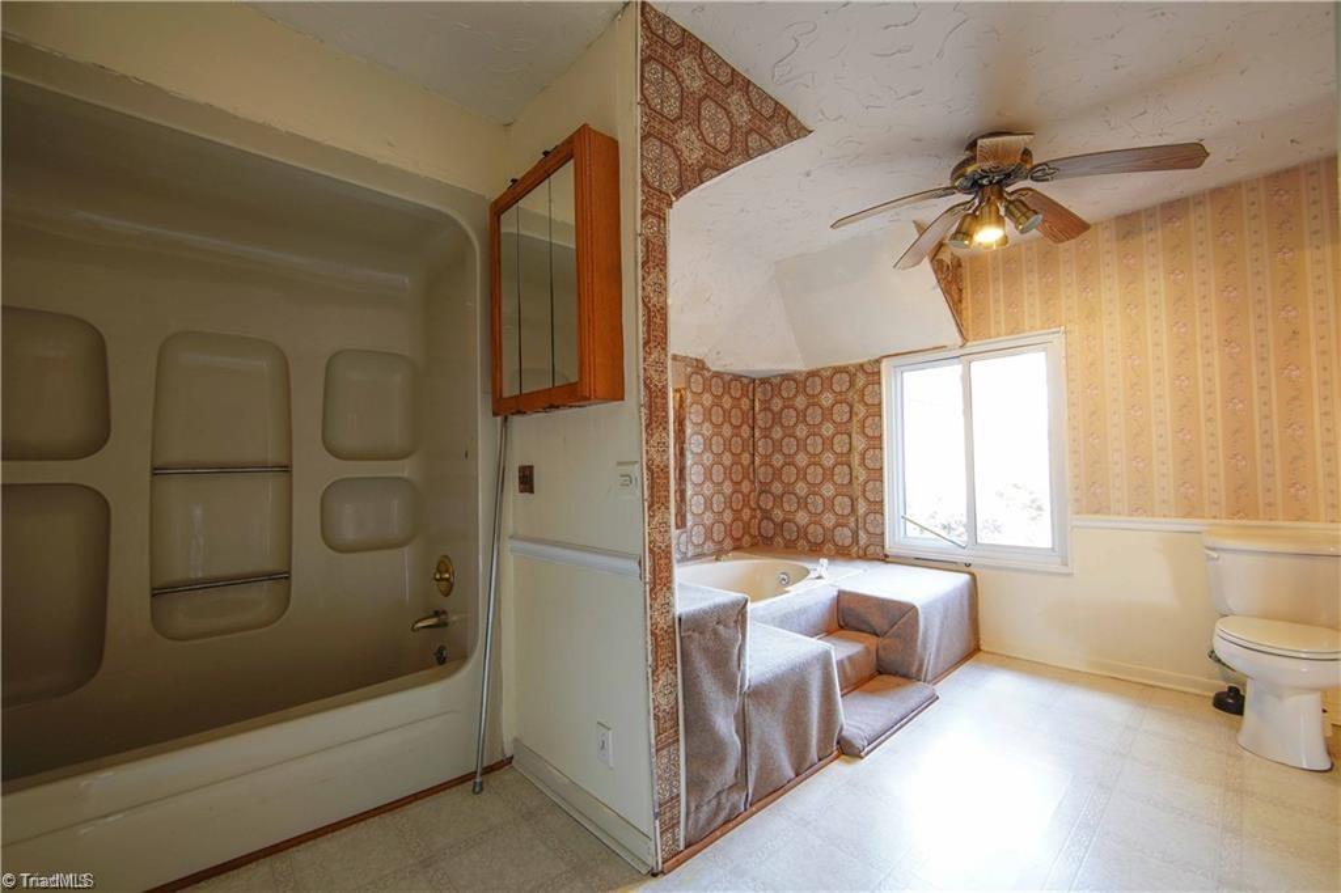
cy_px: 446
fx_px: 521
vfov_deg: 81.2
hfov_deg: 104.3
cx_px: 670
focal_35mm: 14
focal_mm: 14
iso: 200
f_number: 7.1
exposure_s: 1/1.25
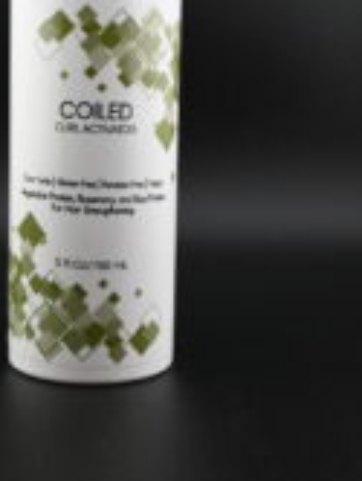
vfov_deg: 24.0
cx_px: 119
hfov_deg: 18.4
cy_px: 87
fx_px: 1112
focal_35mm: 80
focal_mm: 20.5
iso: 400
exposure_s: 1/250
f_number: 3.8
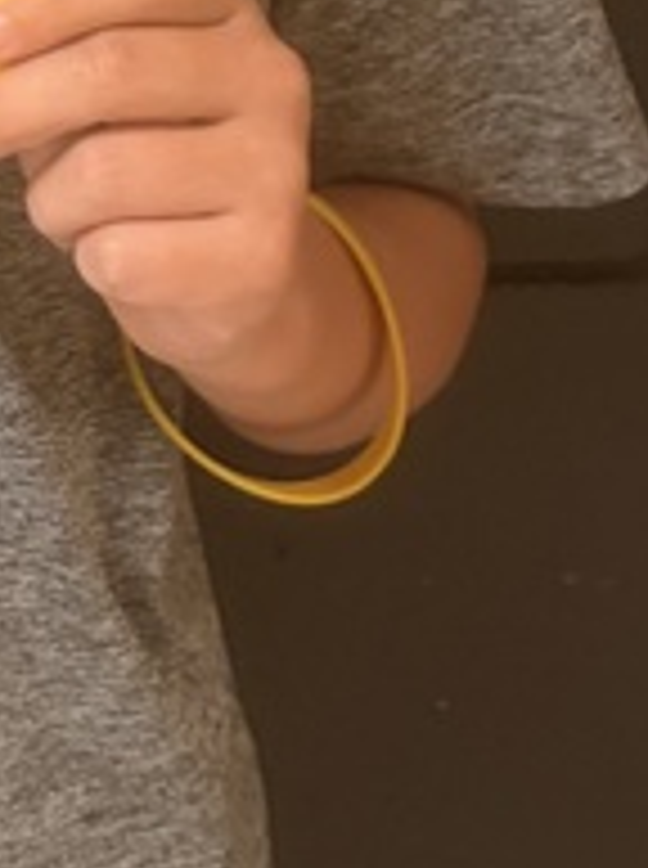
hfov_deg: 13.1
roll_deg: +0.1
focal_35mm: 108
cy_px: -315
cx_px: -243
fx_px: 2705
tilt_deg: -9.7
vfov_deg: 17.0
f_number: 1.6
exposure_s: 1/60
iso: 250
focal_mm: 5.96
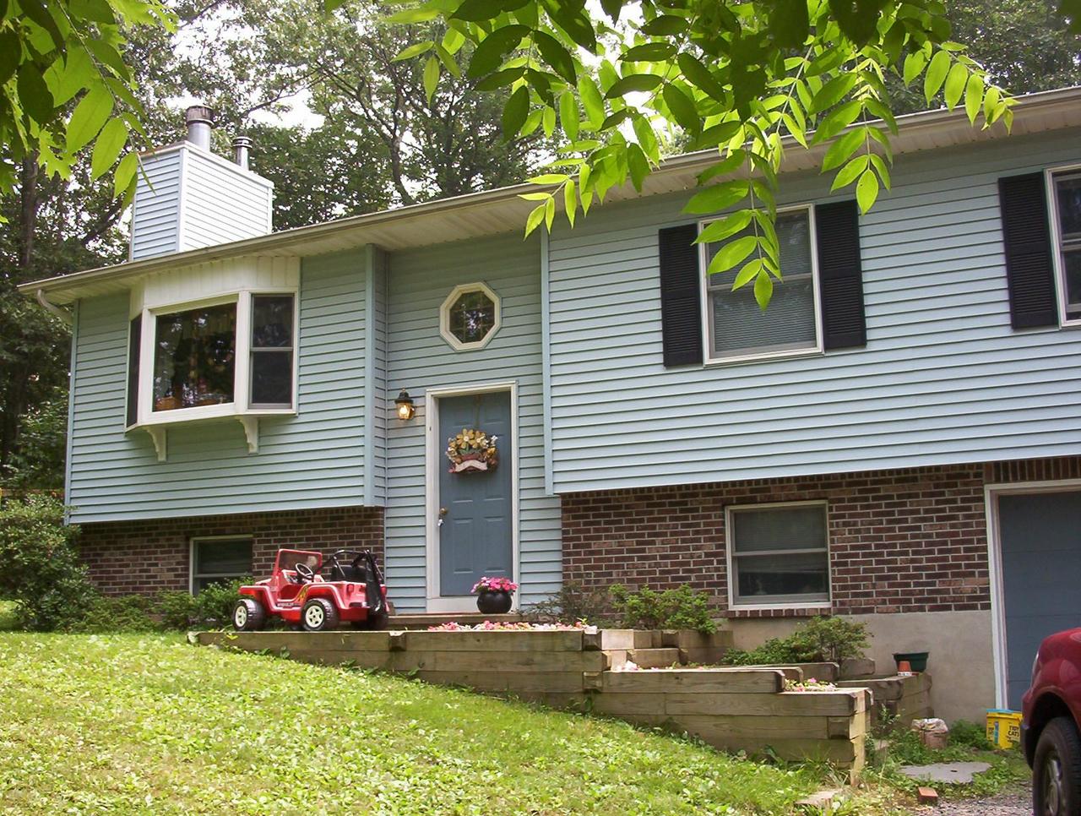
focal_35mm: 39
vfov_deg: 37.0
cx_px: 540
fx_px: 1221
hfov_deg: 47.8
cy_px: 408
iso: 100
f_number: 4.5
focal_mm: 6
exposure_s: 1/211
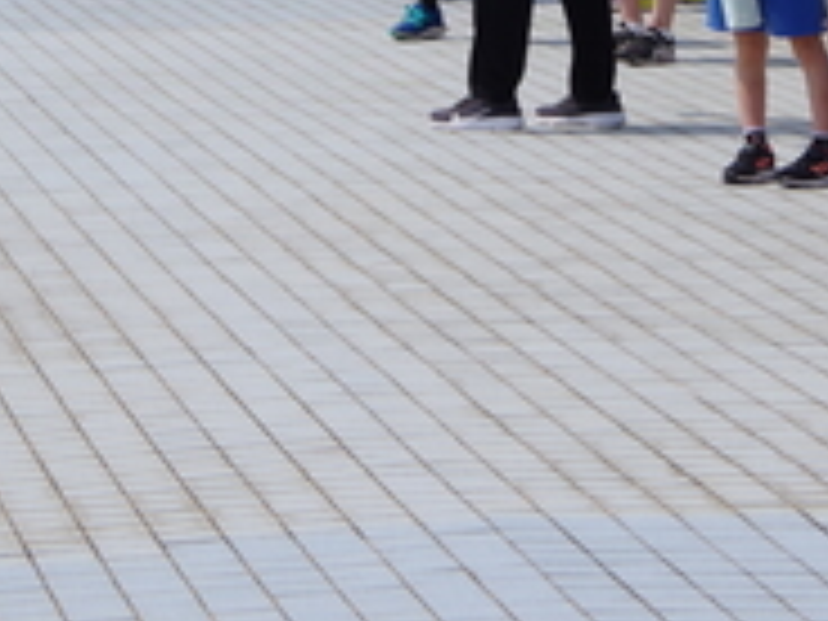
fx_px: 5836
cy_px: -331
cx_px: 418
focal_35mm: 244
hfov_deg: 8.1
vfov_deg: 6.0
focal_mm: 48
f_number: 7.1
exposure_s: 1/1000
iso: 200
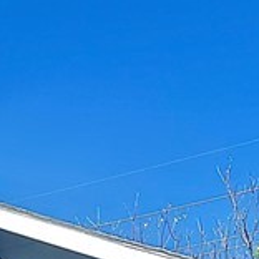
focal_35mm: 151
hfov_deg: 11.5
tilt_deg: +12.9
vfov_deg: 10.3
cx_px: 211
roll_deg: +2.0
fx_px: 1278
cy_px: 574
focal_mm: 5.7
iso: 50
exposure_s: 1/6993
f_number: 1.5
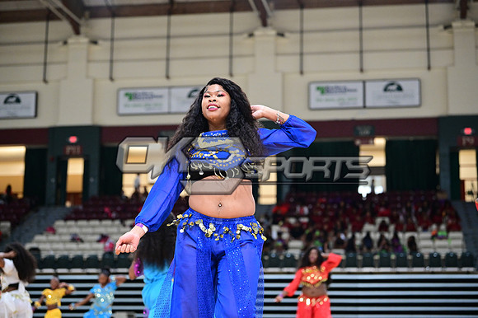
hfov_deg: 28.9
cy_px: 159
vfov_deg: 19.4
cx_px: 239
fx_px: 929
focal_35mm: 70
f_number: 3.2
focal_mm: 70
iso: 6400
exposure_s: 1/1000
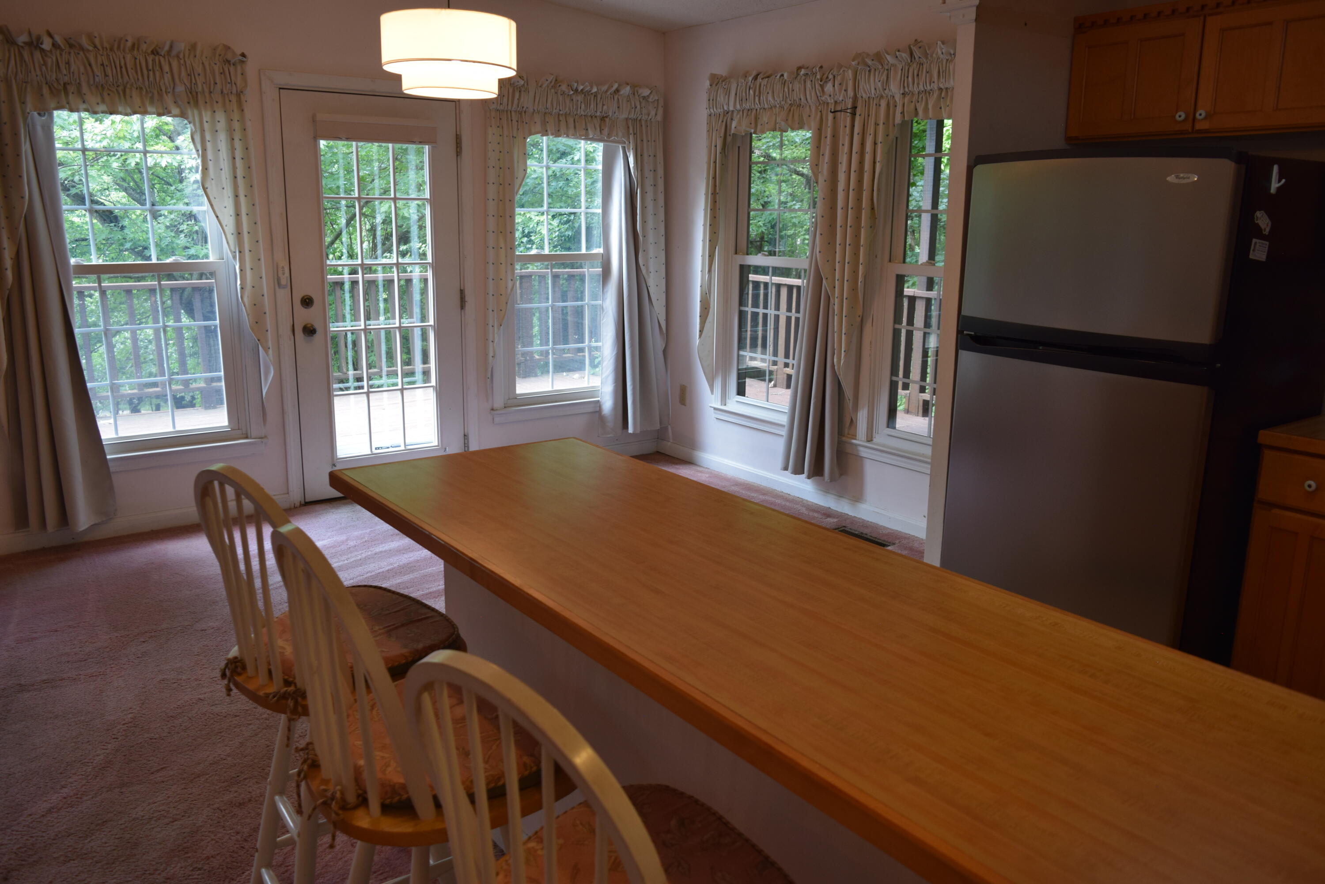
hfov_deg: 67.4
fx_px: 994
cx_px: 662
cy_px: 442
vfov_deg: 47.9
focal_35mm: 27
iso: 400
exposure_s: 1/80
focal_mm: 18
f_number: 4.5
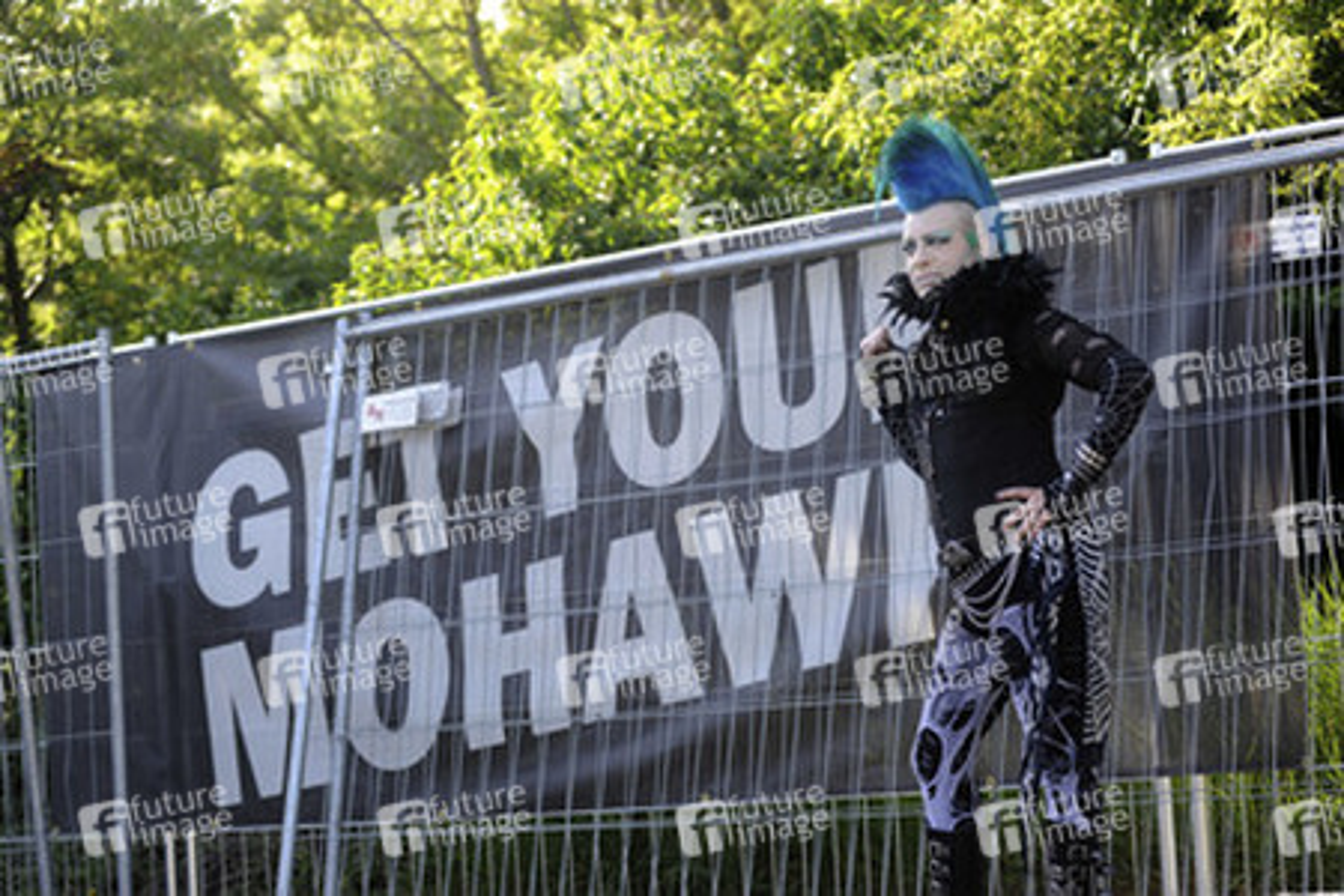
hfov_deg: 25.4
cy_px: 448
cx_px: 672
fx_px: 2986
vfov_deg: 17.1
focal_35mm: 80
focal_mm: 80
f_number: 3.5
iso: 320
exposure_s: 1/500
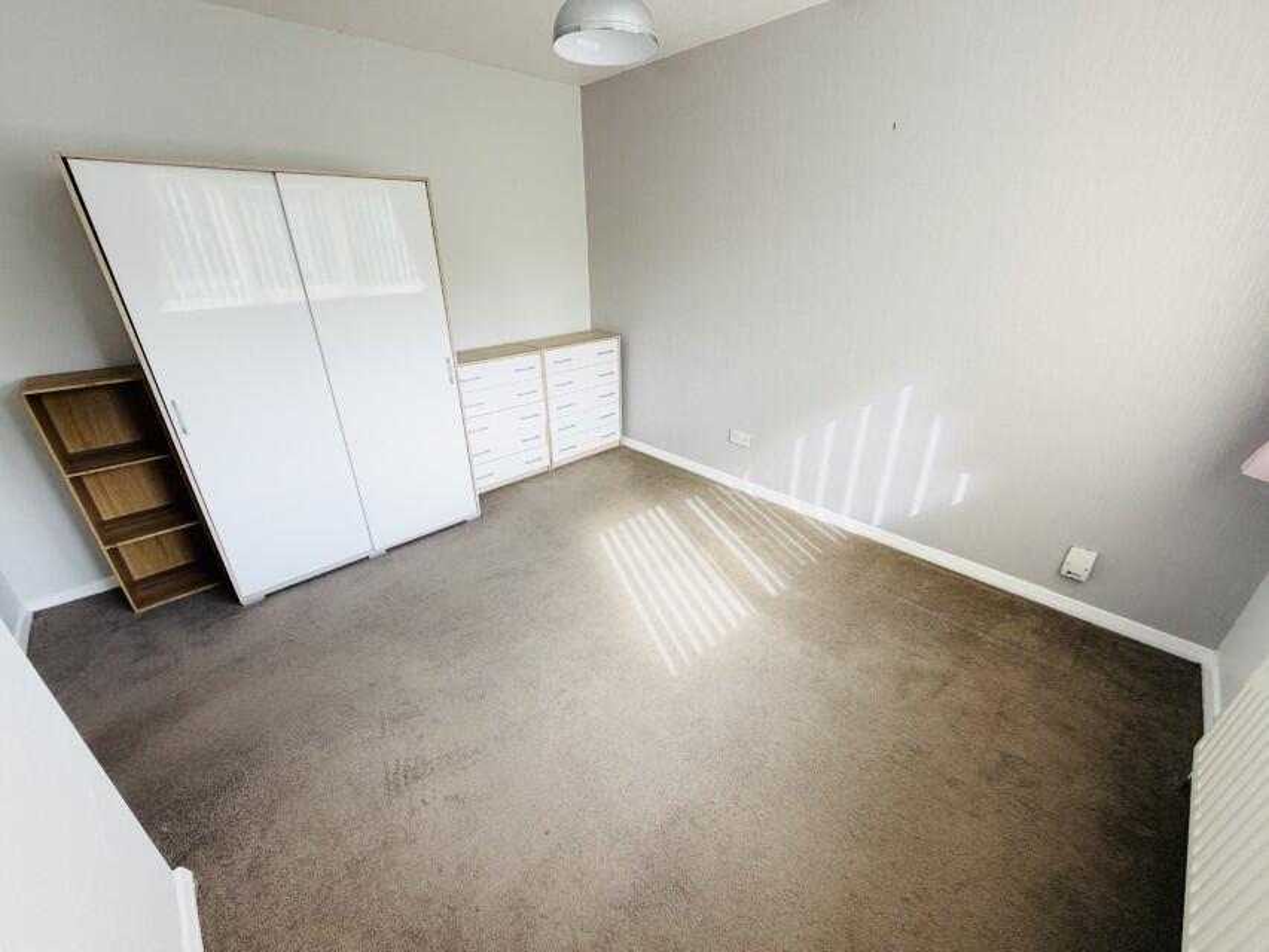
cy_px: 476
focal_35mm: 14
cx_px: 634
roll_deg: +0.6
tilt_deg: -24.7
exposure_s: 1/121
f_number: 2.2
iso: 64
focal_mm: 2.22
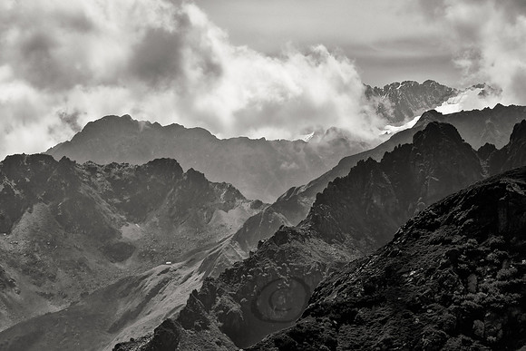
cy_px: 176
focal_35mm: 142
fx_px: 2082
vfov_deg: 9.6
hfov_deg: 14.4
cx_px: 263
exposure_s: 1/90
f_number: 13
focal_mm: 95
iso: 200
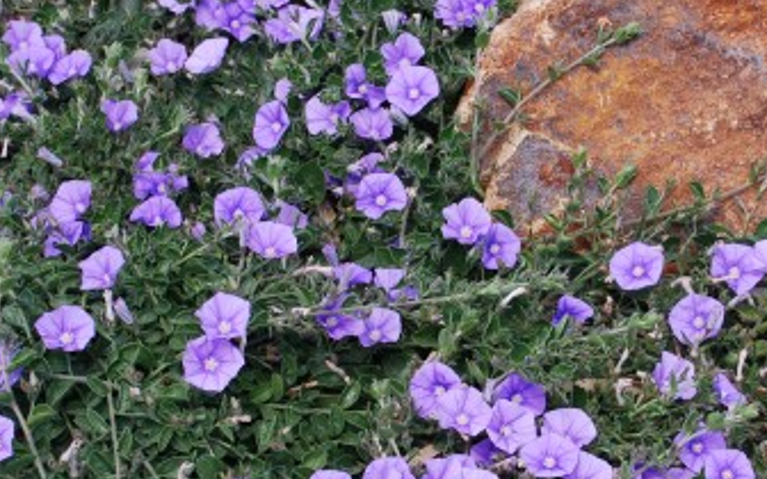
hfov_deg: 21.1
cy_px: 315
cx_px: 558
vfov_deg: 13.3
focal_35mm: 98
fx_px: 2049
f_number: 6.3
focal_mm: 30
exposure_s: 1/160
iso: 100
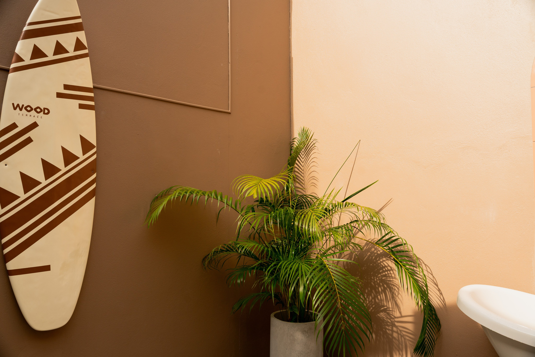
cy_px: 178
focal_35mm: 30
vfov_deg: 44.3
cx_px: 268
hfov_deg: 62.8
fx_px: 438
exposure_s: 1/250
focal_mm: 29.5
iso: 250
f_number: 5.6
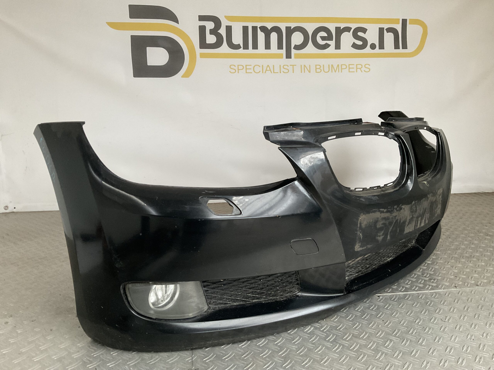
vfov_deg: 48.2
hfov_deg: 61.7
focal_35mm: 29
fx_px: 414
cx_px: 247
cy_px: 185
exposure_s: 1/60
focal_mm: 3
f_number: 1.8
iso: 200
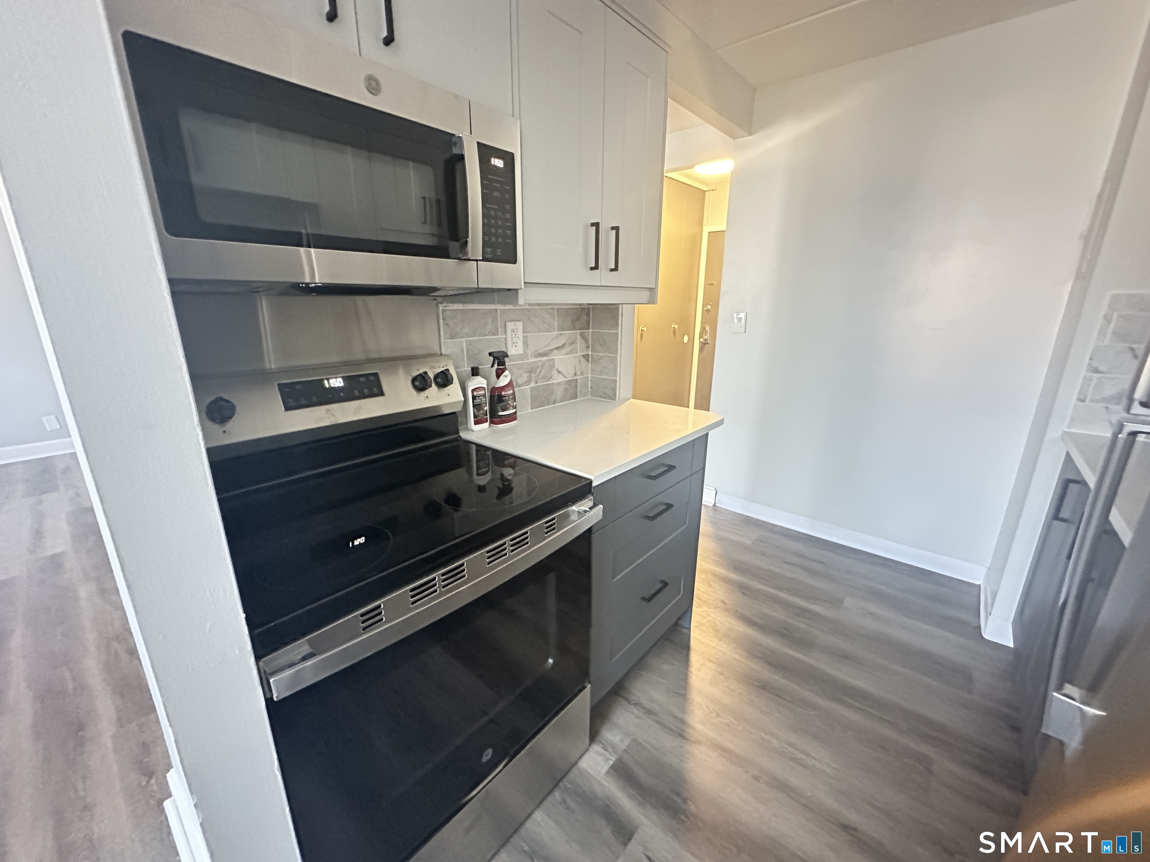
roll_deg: -0.3
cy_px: 431
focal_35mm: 14
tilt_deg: -15.9
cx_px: 575
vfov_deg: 85.7
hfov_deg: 102.1
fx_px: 465
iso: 2000
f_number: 2.2
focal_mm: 2.22
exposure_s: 1/24
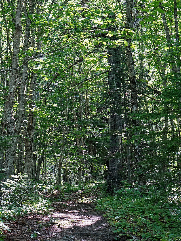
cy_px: 131
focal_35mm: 90
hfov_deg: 16.5
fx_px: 624
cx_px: 91
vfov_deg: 21.9
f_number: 9
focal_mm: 55
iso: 800
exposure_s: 1/50
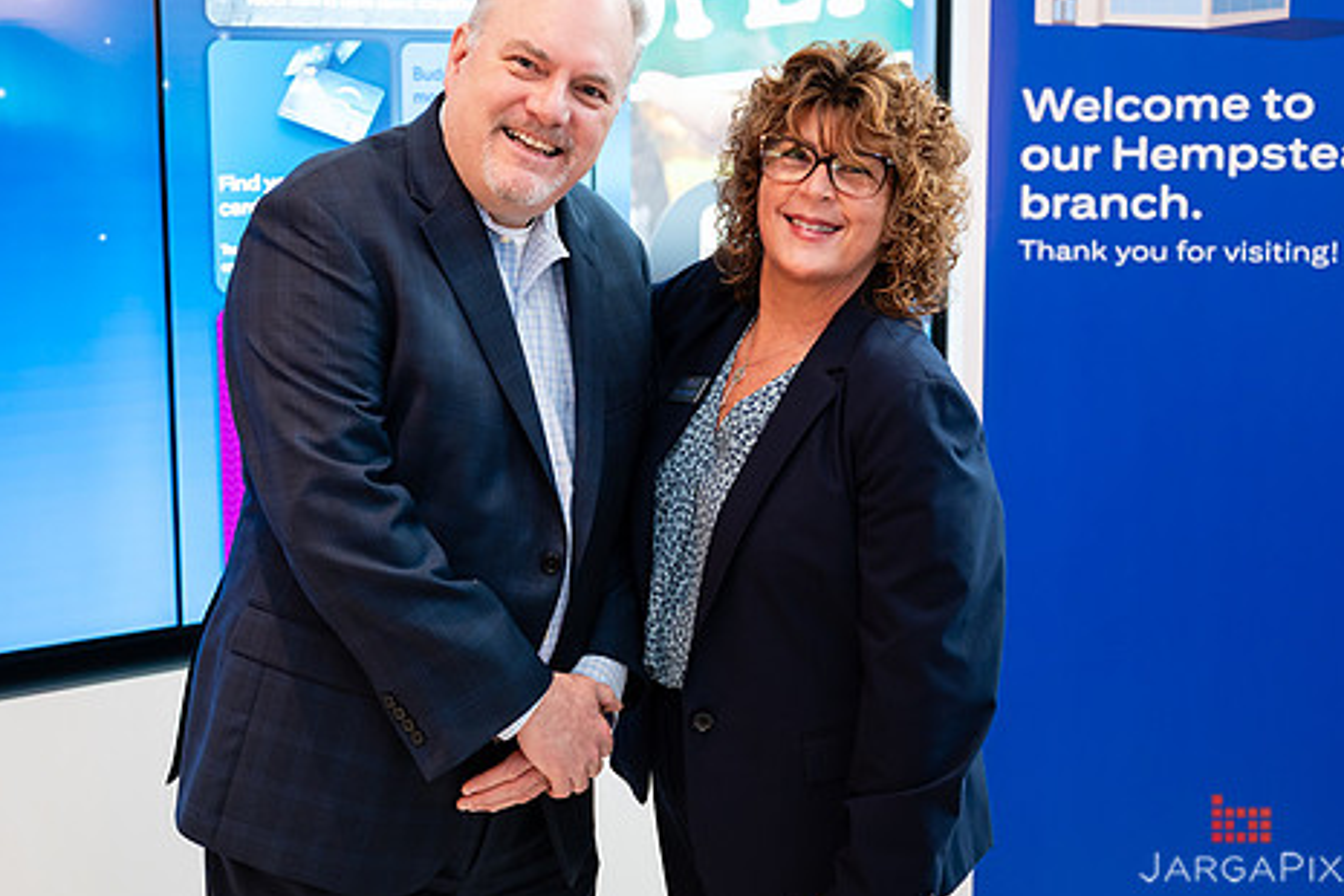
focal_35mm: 55
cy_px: 386
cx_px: 578
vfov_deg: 24.6
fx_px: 2053
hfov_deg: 36.2
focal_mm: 44
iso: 1250
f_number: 3.2
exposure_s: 1/200
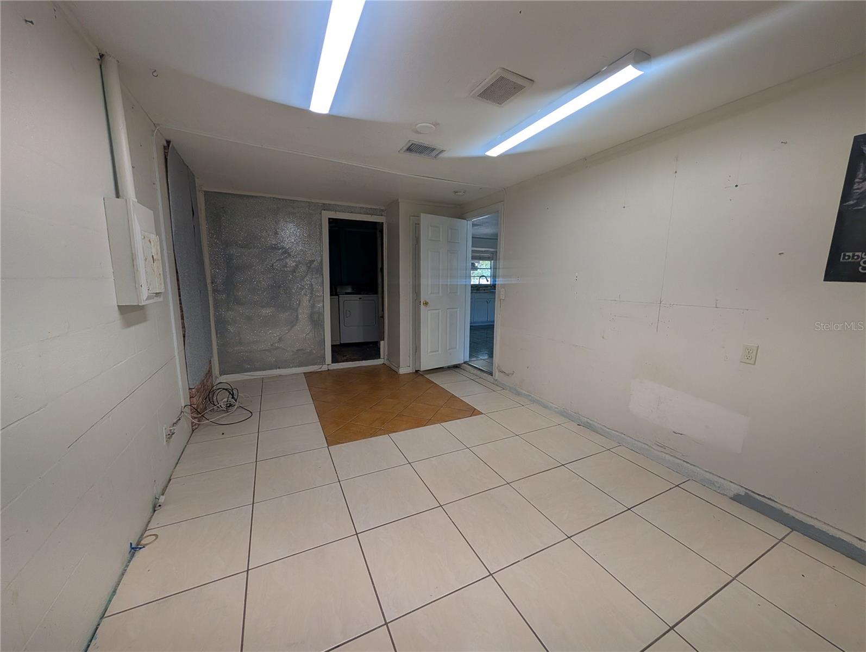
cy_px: 326
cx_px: 433
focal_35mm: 12
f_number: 1.7
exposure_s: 1/164
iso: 51
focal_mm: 2.02
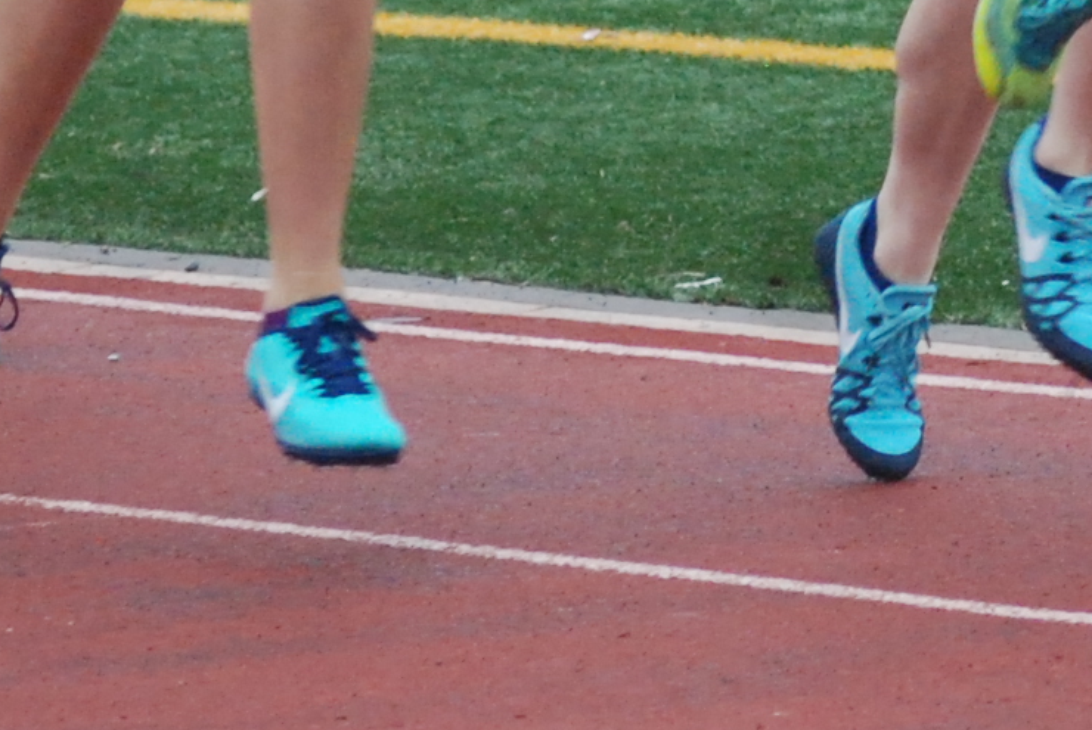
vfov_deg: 1.7
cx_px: 1849
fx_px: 24320
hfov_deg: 2.6
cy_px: -636
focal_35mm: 801
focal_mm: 102
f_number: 7.1
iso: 1000
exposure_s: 1/800
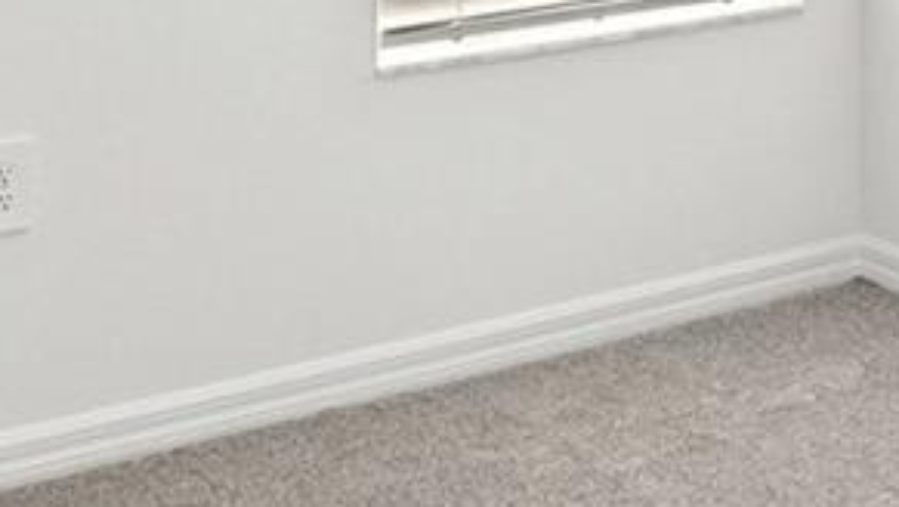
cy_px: -464
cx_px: 717
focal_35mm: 92
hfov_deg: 22.8
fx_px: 2194
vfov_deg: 11.9
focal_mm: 16
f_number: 8
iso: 400
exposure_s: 1/50
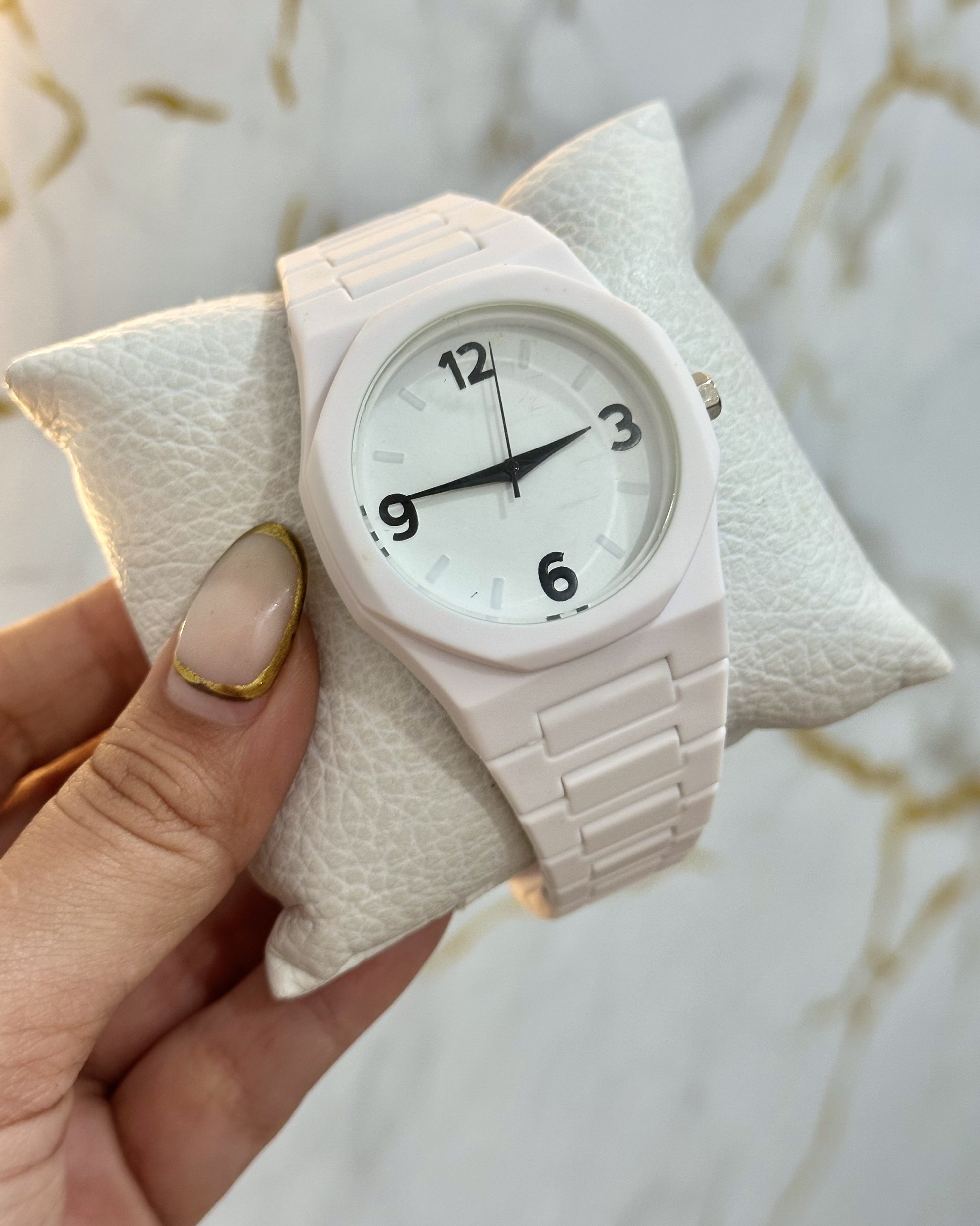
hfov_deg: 29.7
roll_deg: -0.6
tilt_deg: -21.7
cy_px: 582
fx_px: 1849
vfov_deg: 36.6
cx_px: 497
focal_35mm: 51
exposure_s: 1/60
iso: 125
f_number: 1.78
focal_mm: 6.86
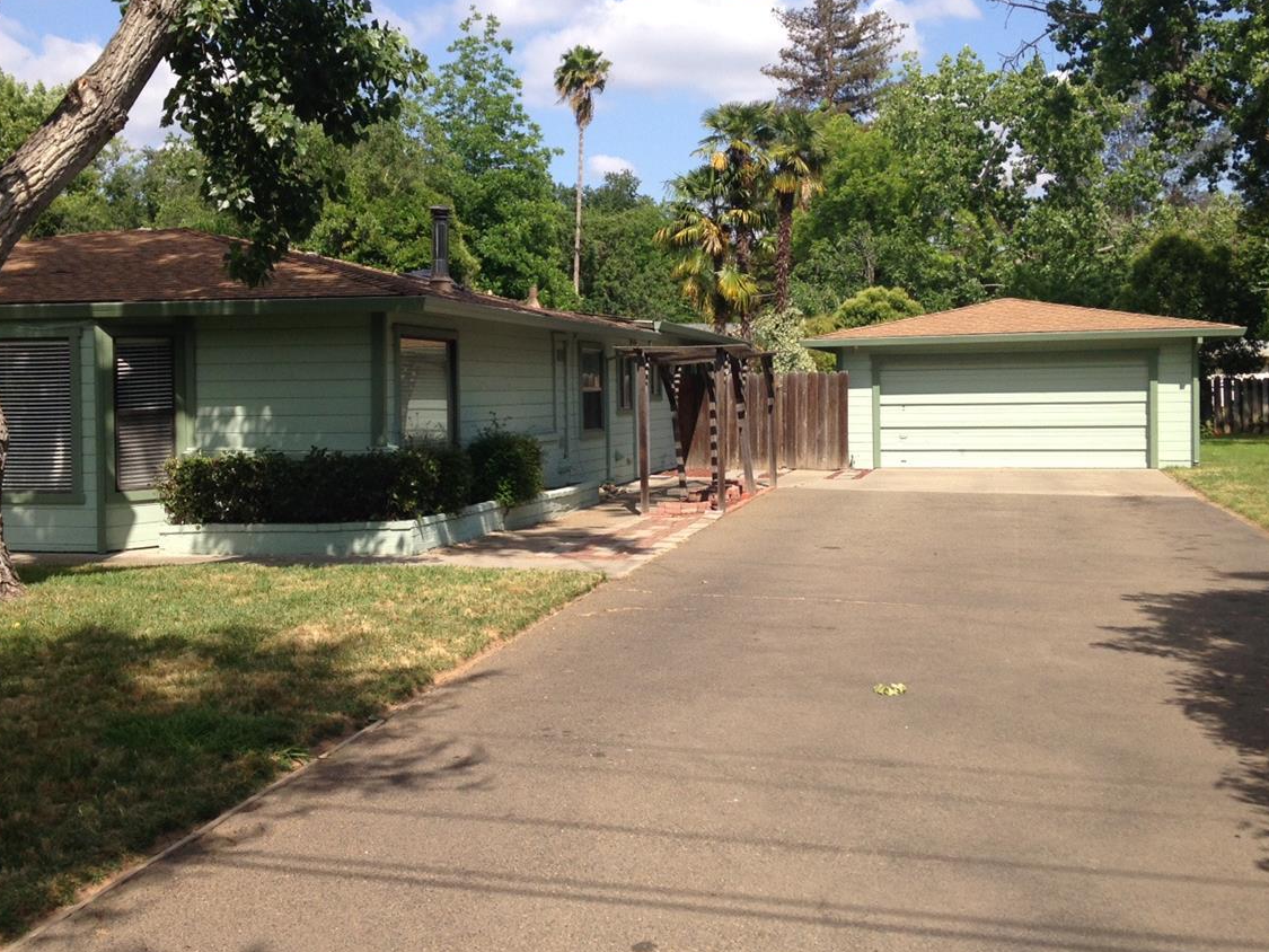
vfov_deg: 32.8
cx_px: 578
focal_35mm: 44
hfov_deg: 42.9
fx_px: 1613
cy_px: 407
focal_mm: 4.12
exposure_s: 1/1355
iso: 50
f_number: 2.4
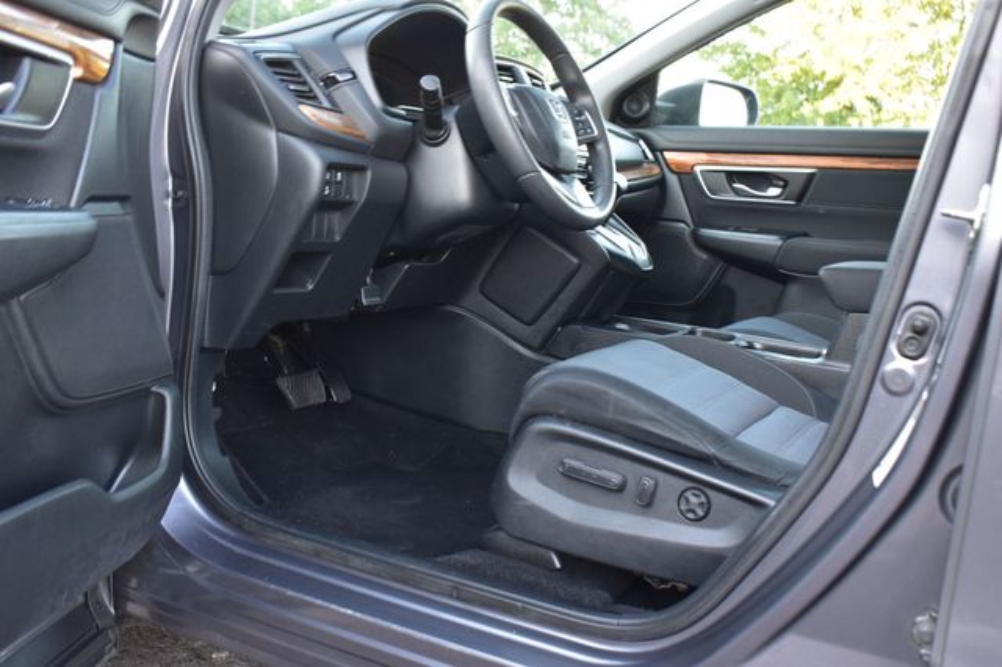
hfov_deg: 51.3
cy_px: 334
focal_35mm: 38
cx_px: 501
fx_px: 1043
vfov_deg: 35.5
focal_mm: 25
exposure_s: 1/15
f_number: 6.3
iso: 640
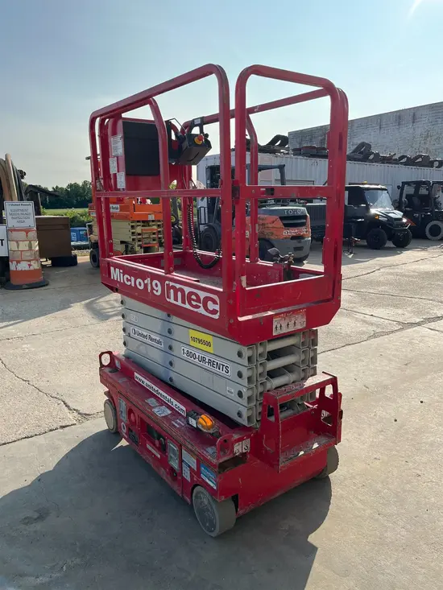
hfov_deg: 53.1
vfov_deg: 67.3
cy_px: 295
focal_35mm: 26
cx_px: 222
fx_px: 444
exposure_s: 1/2688
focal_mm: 5.1
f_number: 1.6
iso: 50
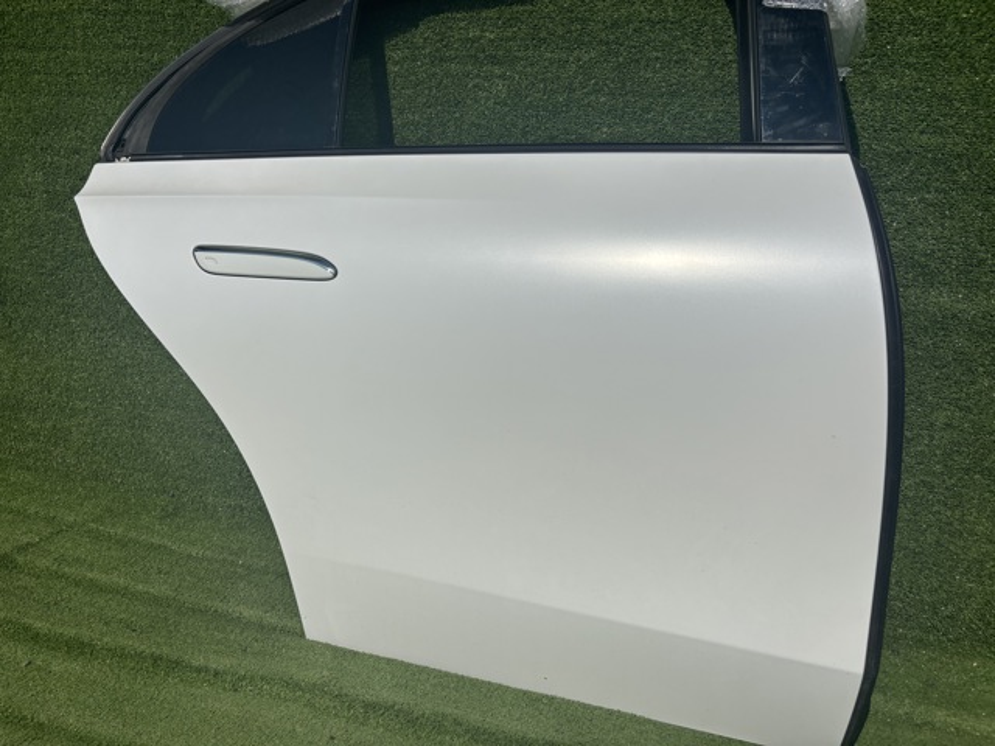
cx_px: 498
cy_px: 373
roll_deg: -3.9
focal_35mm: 26
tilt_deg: -13.3
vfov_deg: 53.1
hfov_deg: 67.3
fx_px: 747
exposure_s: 1/18868
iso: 50
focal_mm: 5.96
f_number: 1.6
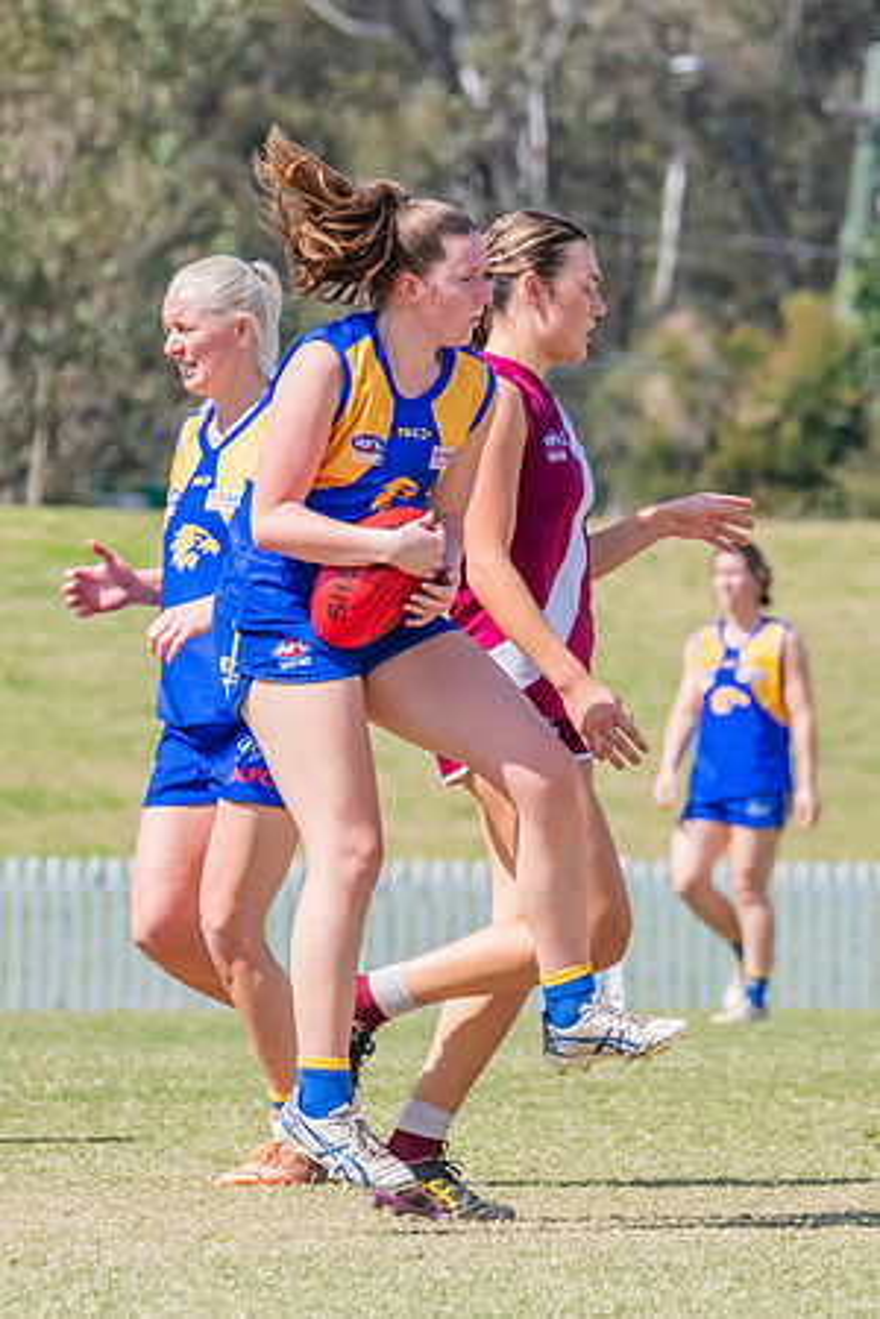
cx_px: 615
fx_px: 23286
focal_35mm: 635
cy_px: 487
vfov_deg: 3.2
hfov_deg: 2.2
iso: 800
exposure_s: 1/1250
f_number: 10
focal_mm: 310
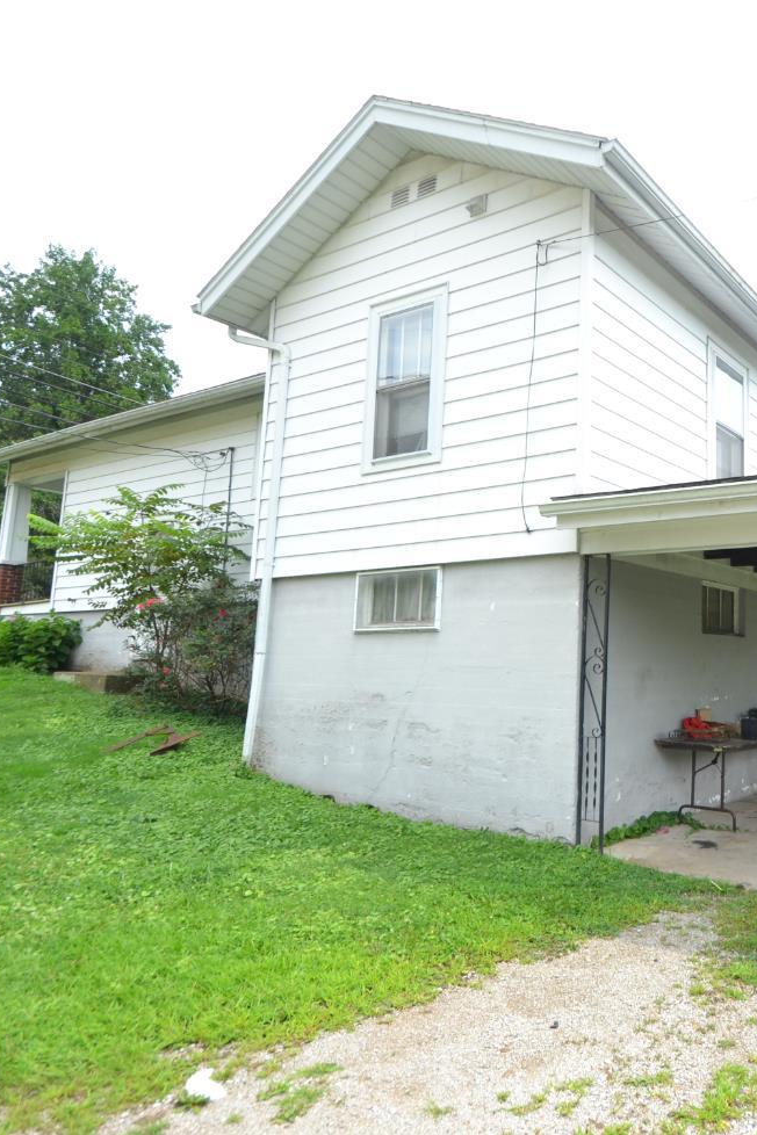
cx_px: 691
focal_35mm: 23
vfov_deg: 76.1
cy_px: 556
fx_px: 725
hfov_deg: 48.8
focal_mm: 10
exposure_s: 1/160
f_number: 6.3
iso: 100
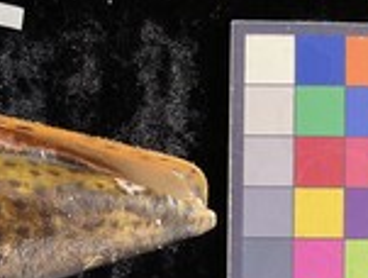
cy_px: 243
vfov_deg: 21.6
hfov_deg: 28.0
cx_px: 51
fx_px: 714
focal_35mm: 67
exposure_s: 1/60
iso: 200
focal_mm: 3
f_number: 1.8
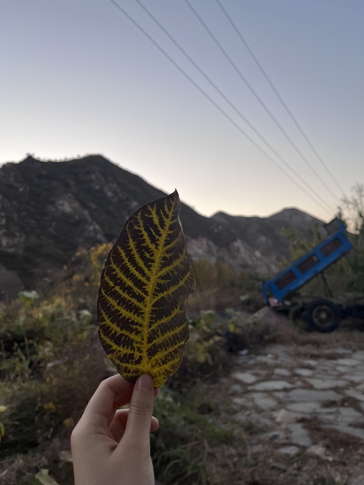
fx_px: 365
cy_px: 242
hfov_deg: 53.1
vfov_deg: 67.3
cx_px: 182
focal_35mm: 26
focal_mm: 5.1
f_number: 1.6
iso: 50
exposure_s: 1/121
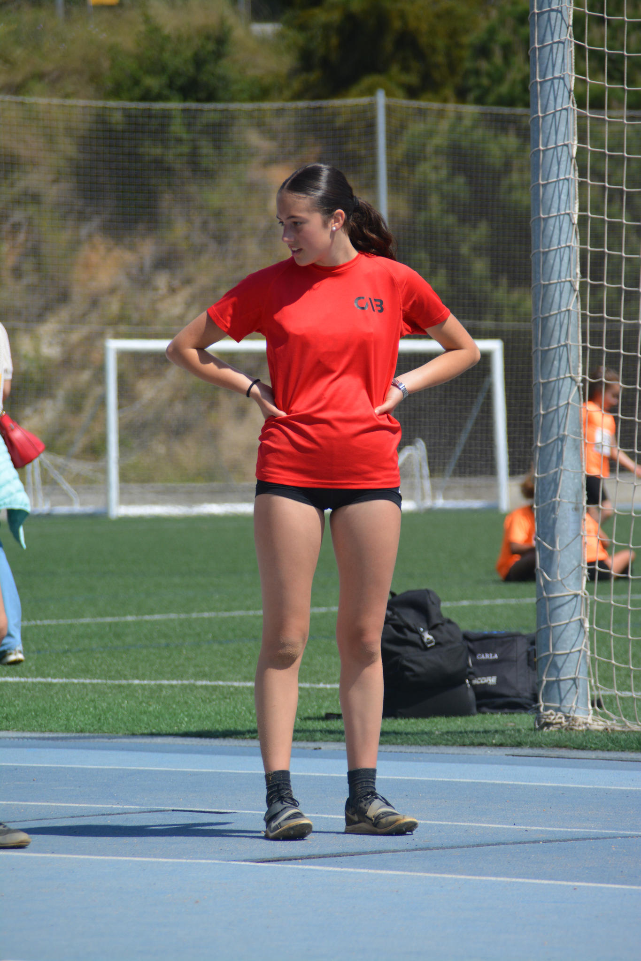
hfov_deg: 4.6
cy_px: 480
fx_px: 8013
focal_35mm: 300
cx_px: 320
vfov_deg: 6.9
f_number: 7.1
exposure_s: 1/1600
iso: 400
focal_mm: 200
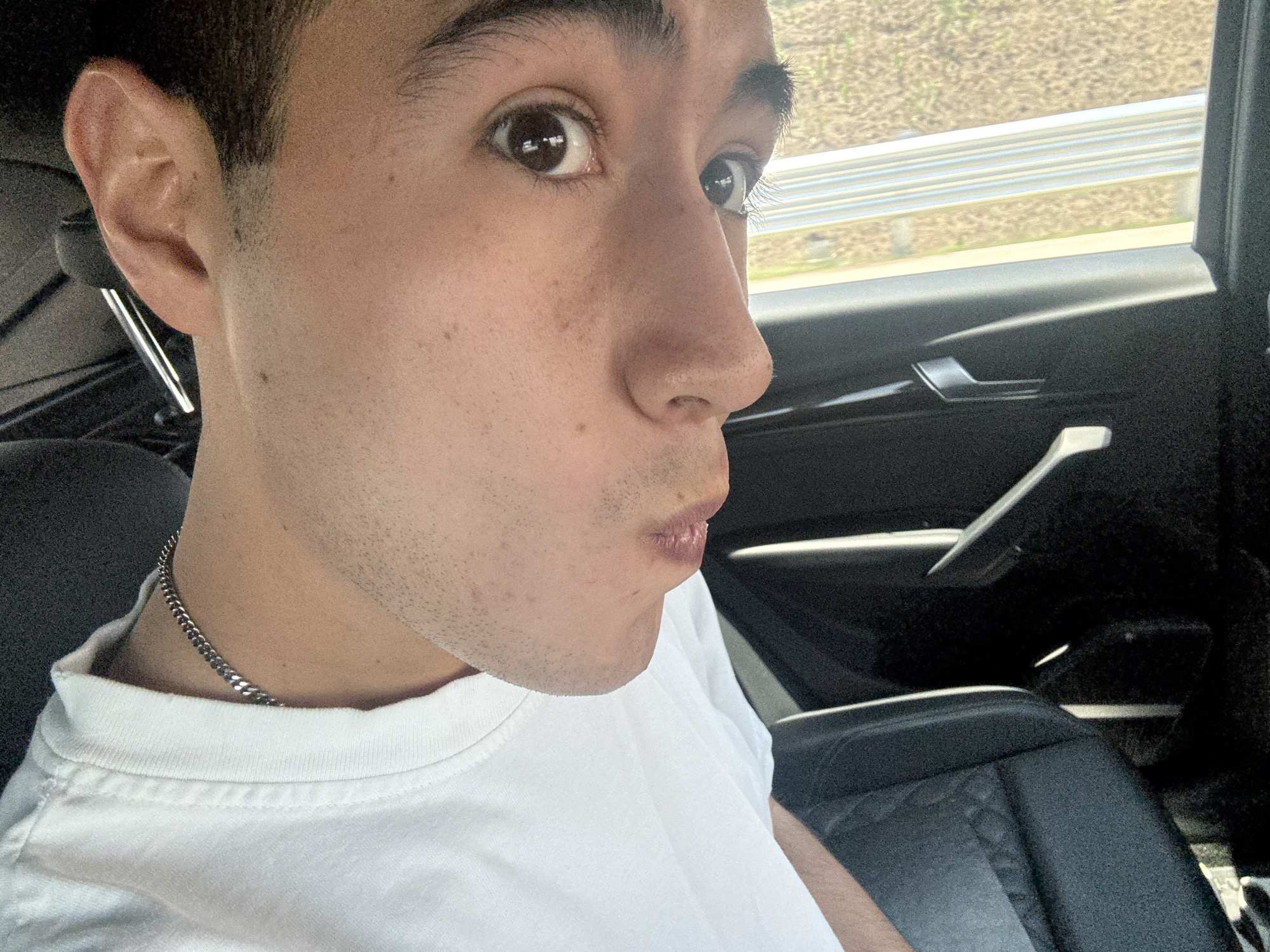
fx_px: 844
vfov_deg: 58.9
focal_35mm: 23
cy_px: 476
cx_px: 635
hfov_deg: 73.9
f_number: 1.9
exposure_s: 1/60
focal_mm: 2.69
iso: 80
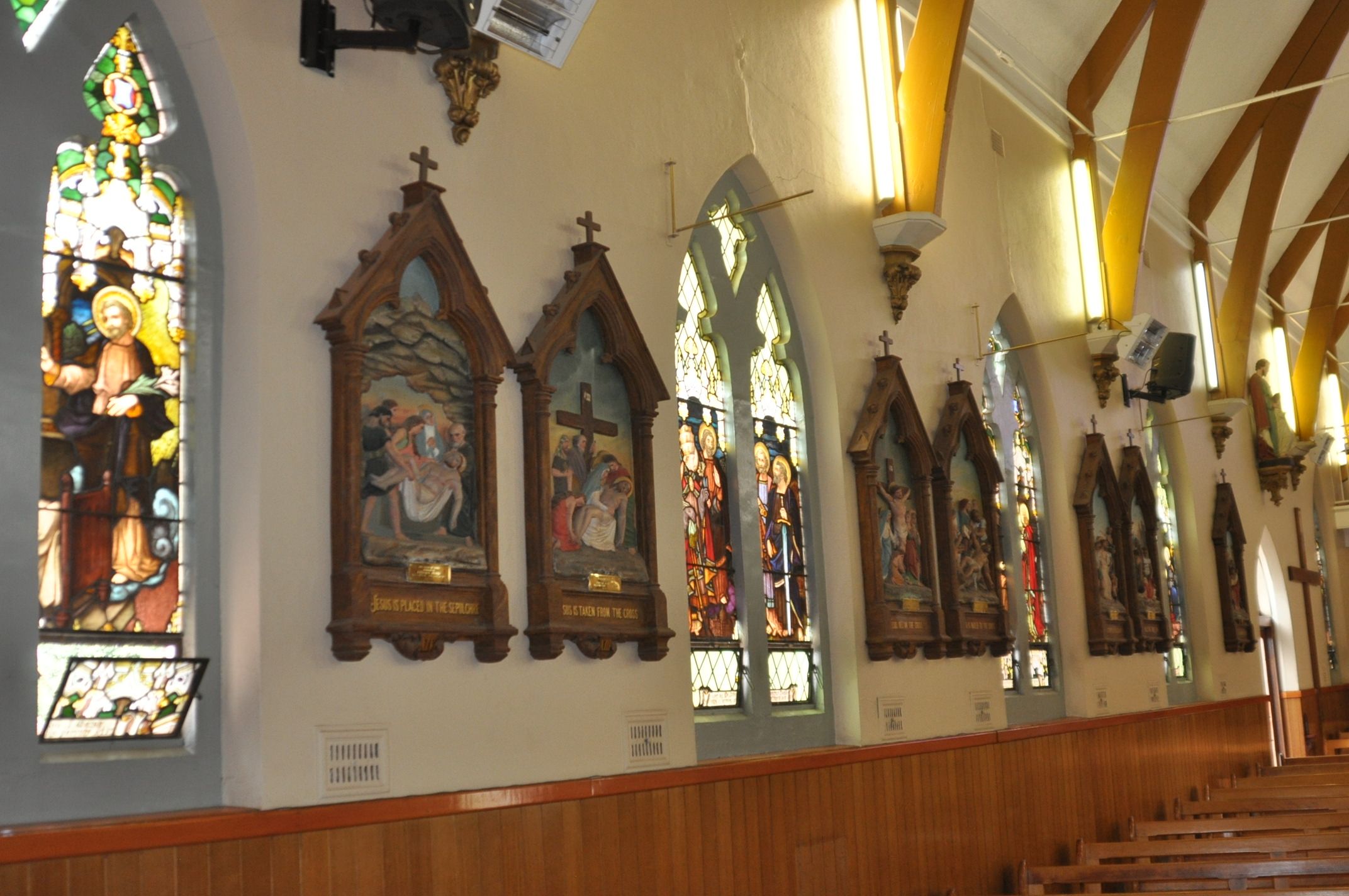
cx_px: 674
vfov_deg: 36.8
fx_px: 1347
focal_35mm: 36
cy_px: 448
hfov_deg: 53.2
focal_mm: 24
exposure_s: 1/80
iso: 800
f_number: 2.8
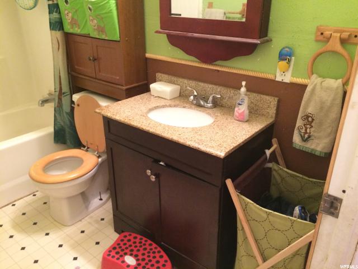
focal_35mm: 29
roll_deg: +0.6
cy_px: 134
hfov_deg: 61.7
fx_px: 300
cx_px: 179
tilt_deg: -25.4
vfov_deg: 48.2
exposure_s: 1/15
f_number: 2.2
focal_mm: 4.15
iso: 320
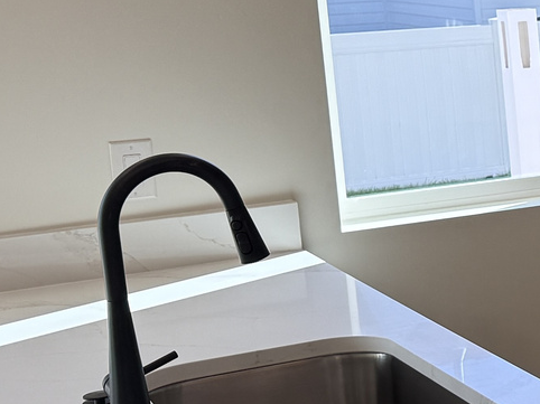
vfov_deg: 14.5
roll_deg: +1.7
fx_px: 1590
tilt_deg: -10.2
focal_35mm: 102
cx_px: 983
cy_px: 191
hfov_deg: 16.2
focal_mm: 6.76
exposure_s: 1/426
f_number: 1.78
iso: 80
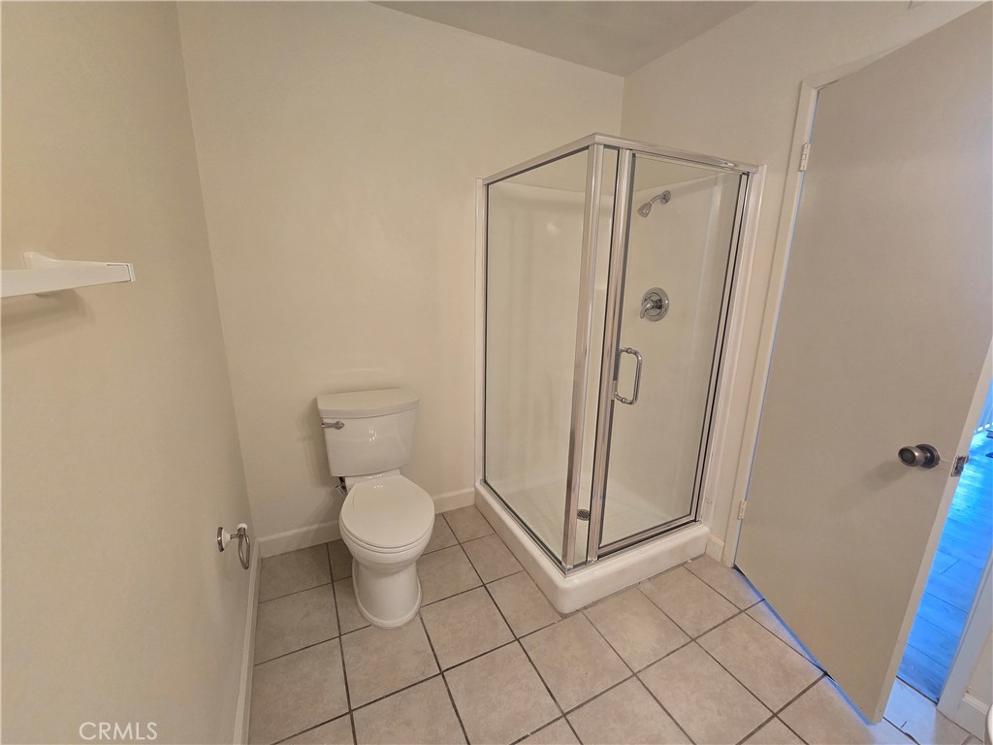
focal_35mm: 13
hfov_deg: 106.2
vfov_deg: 89.9
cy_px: 372
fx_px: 373
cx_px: 496
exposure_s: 1/60
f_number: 2.2
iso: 160
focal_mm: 2.2
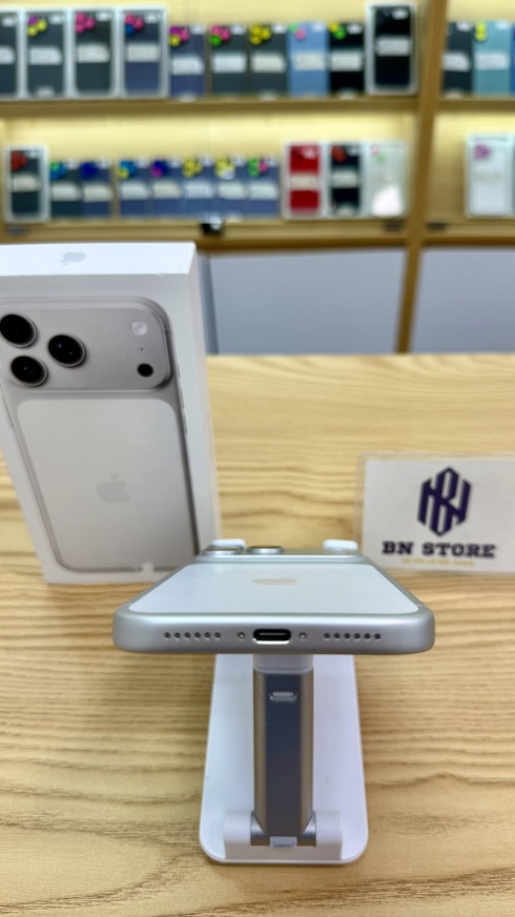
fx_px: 656
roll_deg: -1.4
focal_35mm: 27
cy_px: 462
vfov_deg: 69.9
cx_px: 280
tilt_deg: -37.1
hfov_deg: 42.8
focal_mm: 6.76
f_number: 1.78
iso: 64
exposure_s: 1/150
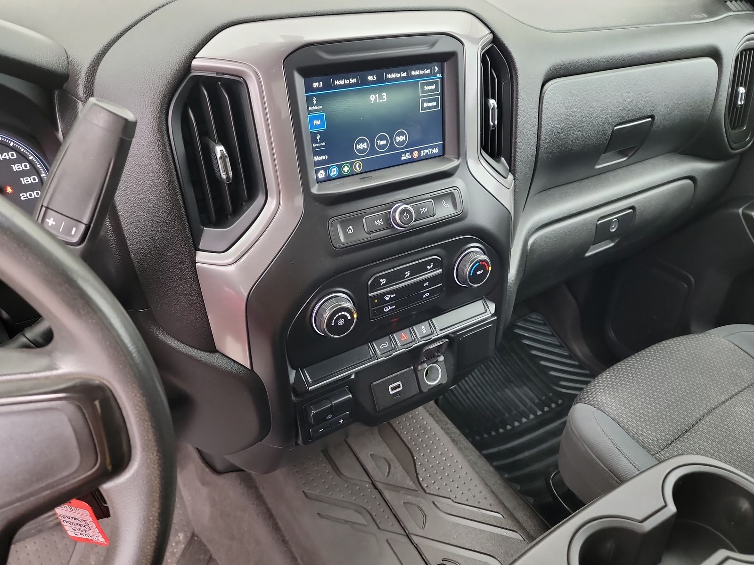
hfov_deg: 71.6
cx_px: 377
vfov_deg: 56.8
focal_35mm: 24
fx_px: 523
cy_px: 282
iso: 760
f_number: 1.8
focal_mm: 6.7
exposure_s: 1/17
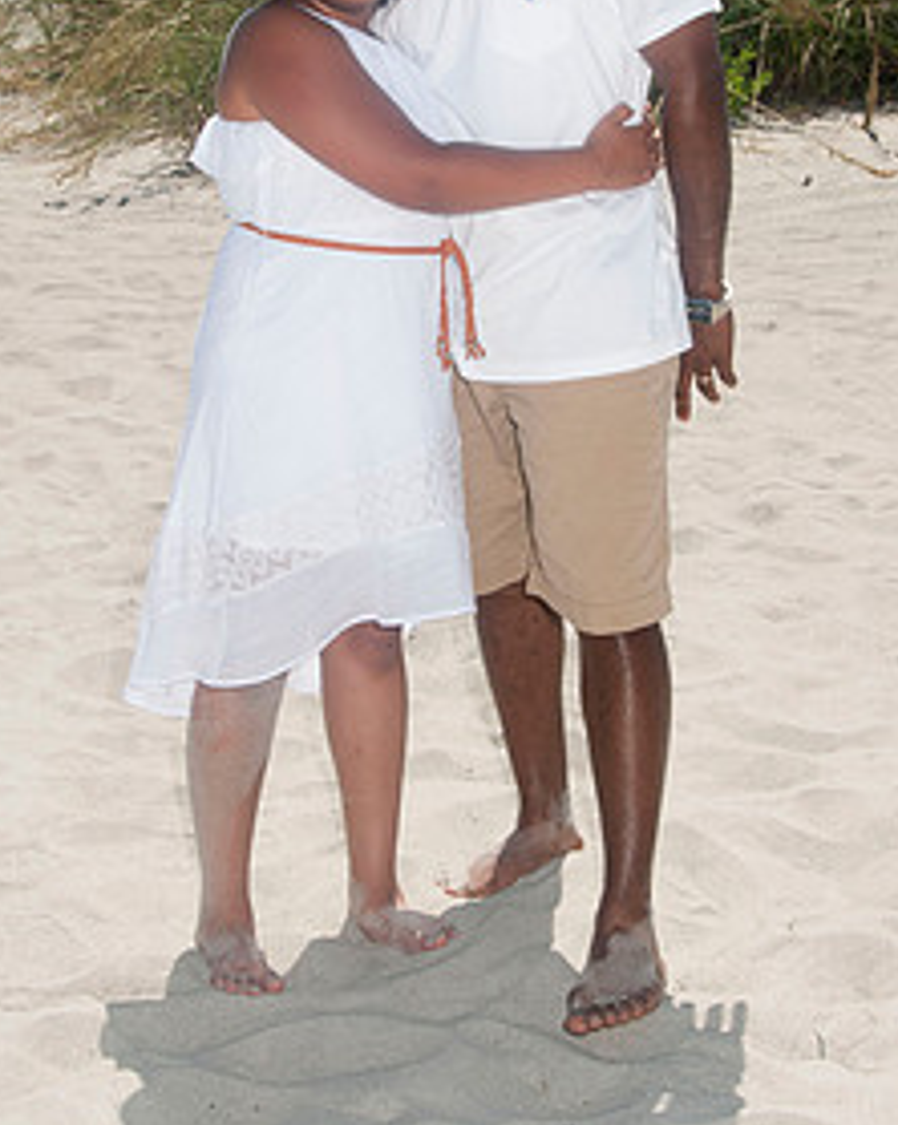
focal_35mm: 82
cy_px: 271
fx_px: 2727
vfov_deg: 23.1
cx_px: 475
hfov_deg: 18.7
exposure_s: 1/250
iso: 100
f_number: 11
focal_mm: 36
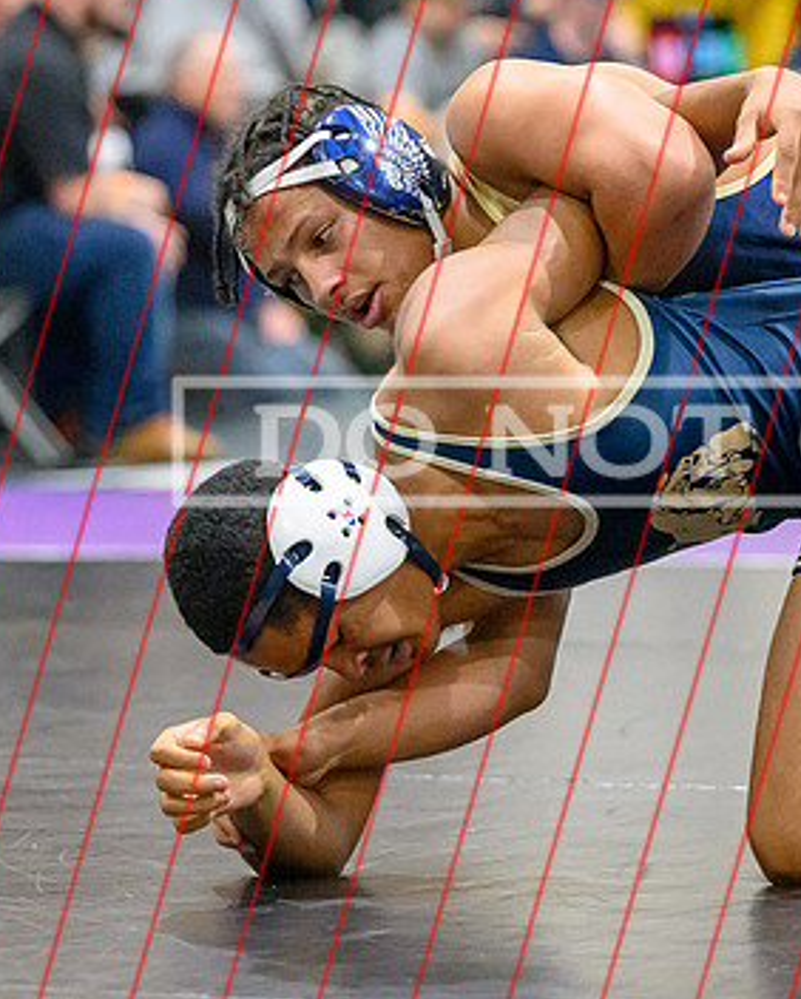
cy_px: 301
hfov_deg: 6.3
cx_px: 451
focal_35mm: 246
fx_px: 7283
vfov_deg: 7.8
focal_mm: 115
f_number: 2.8
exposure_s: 1/800
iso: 16000
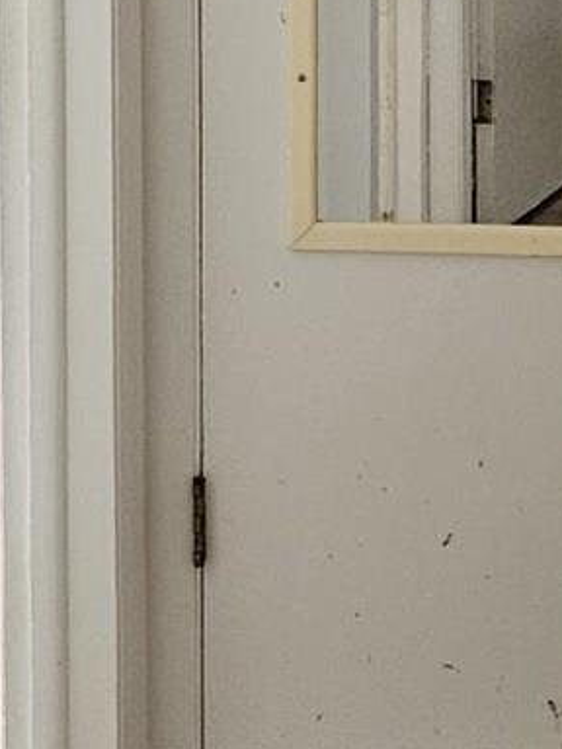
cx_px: 526
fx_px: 2987
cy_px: -27
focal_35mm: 138
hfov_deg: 10.7
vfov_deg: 14.0
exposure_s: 1/120
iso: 500
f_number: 1.8
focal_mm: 5.4
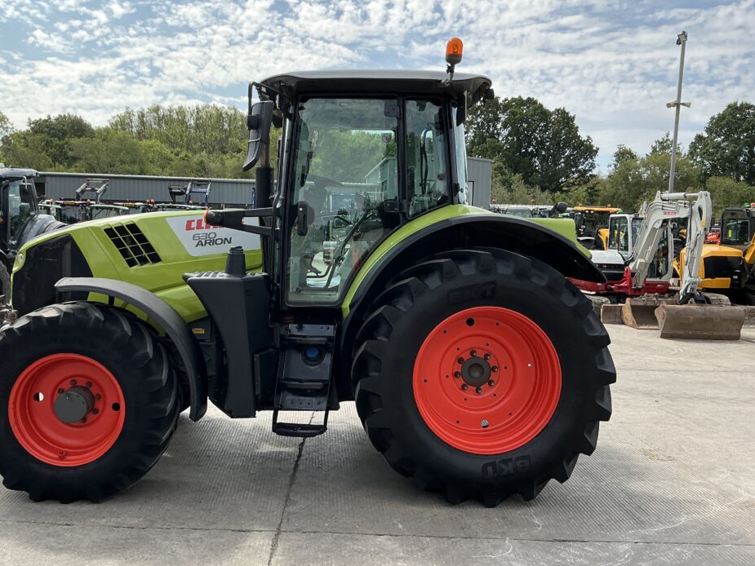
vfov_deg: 45.4
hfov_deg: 58.2
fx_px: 676
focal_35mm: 31
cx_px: 339
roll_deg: -2.7
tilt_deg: -1.1
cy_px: 276
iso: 25
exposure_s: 1/1121
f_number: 1.8
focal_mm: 3
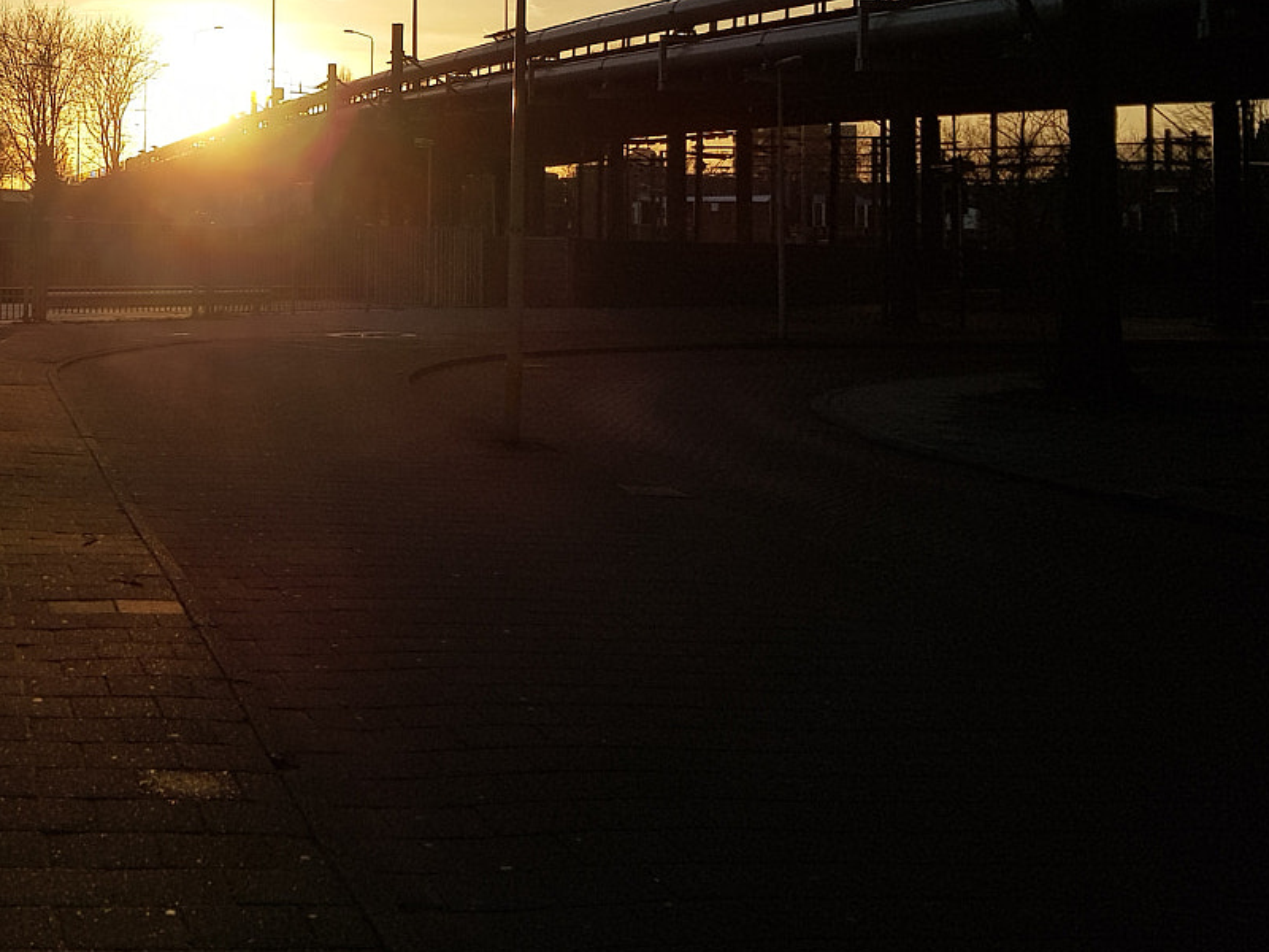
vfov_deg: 27.0
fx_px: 1906
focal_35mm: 52
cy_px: 84
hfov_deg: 35.1
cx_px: 174
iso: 40
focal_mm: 4.2
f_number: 1.7
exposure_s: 1/6912
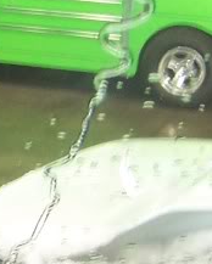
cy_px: 30
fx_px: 1190
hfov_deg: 9.7
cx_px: -154
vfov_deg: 12.6
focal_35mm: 152
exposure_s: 1/8
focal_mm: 5.5
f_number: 3.4
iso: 140
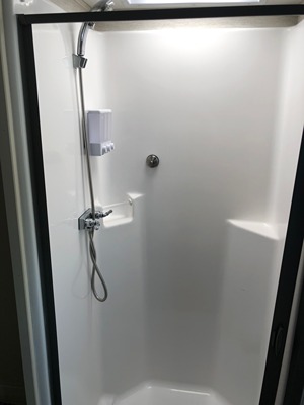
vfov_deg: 63.4
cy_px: 202
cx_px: 152
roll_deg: -1.2
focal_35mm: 28
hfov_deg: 49.7
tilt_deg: -17.2
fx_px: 328
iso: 25
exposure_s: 1/120
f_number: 1.8
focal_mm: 4
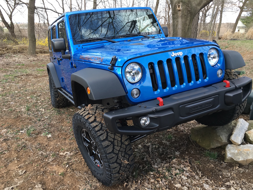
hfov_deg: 61.7
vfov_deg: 48.2
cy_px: 95
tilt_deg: -16.3
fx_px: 212
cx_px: 126
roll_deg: -1.1
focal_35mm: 29
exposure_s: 1/120
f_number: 2.2
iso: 25
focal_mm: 4.15
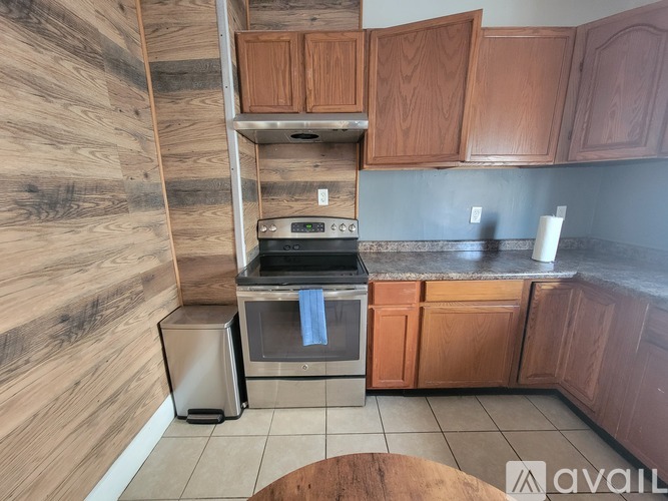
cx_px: 334
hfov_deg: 106.2
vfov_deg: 89.9
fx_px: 251
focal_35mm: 13
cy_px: 250
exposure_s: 1/30
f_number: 2.2
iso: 500
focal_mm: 2.2
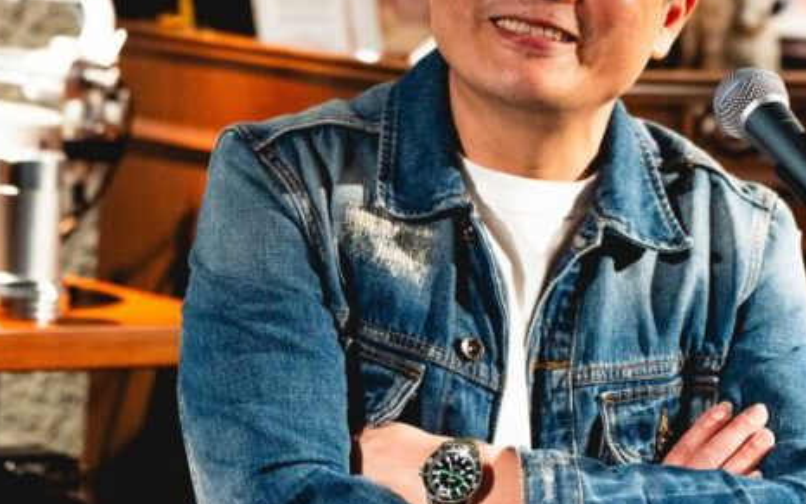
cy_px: 23
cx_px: 612
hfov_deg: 10.6
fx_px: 4326
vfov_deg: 6.6
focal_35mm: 197
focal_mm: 88
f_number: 2.8
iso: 2000
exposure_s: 1/250
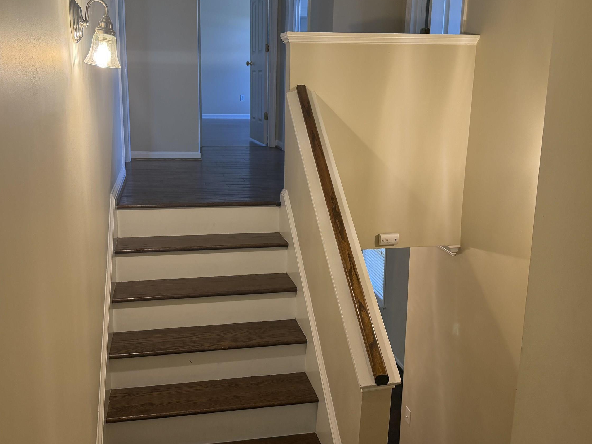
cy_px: 188
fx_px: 564
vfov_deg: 42.8
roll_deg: -0.1
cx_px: 275
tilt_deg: -10.9
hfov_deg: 55.3
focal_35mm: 33
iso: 200
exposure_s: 1/125
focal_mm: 6.76
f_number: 1.78
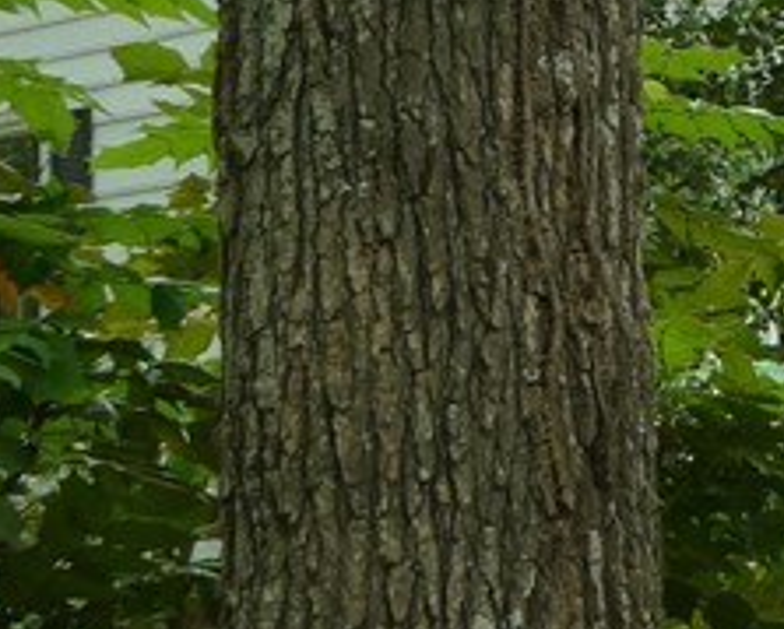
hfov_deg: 9.1
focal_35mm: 197
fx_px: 4577
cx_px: 1649
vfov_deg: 7.8
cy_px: -21
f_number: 4
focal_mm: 7.8
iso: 200
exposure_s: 1/80
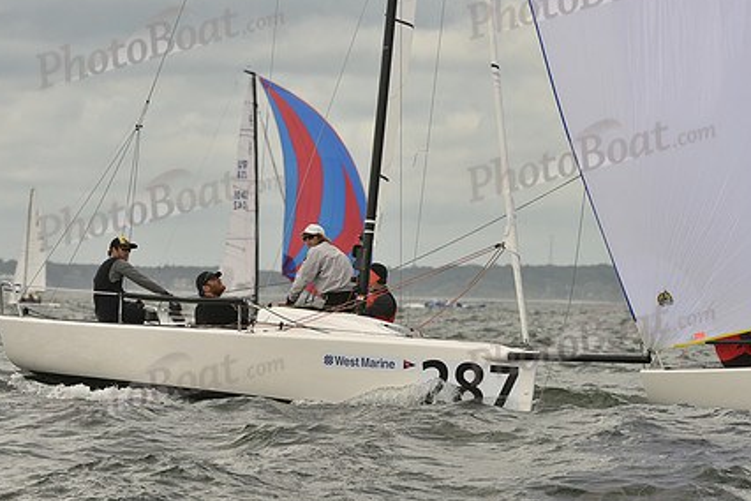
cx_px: 377
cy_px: 273
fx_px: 7384
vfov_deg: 3.9
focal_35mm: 354
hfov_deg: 5.8
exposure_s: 1/1250
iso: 320
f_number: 8
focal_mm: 260
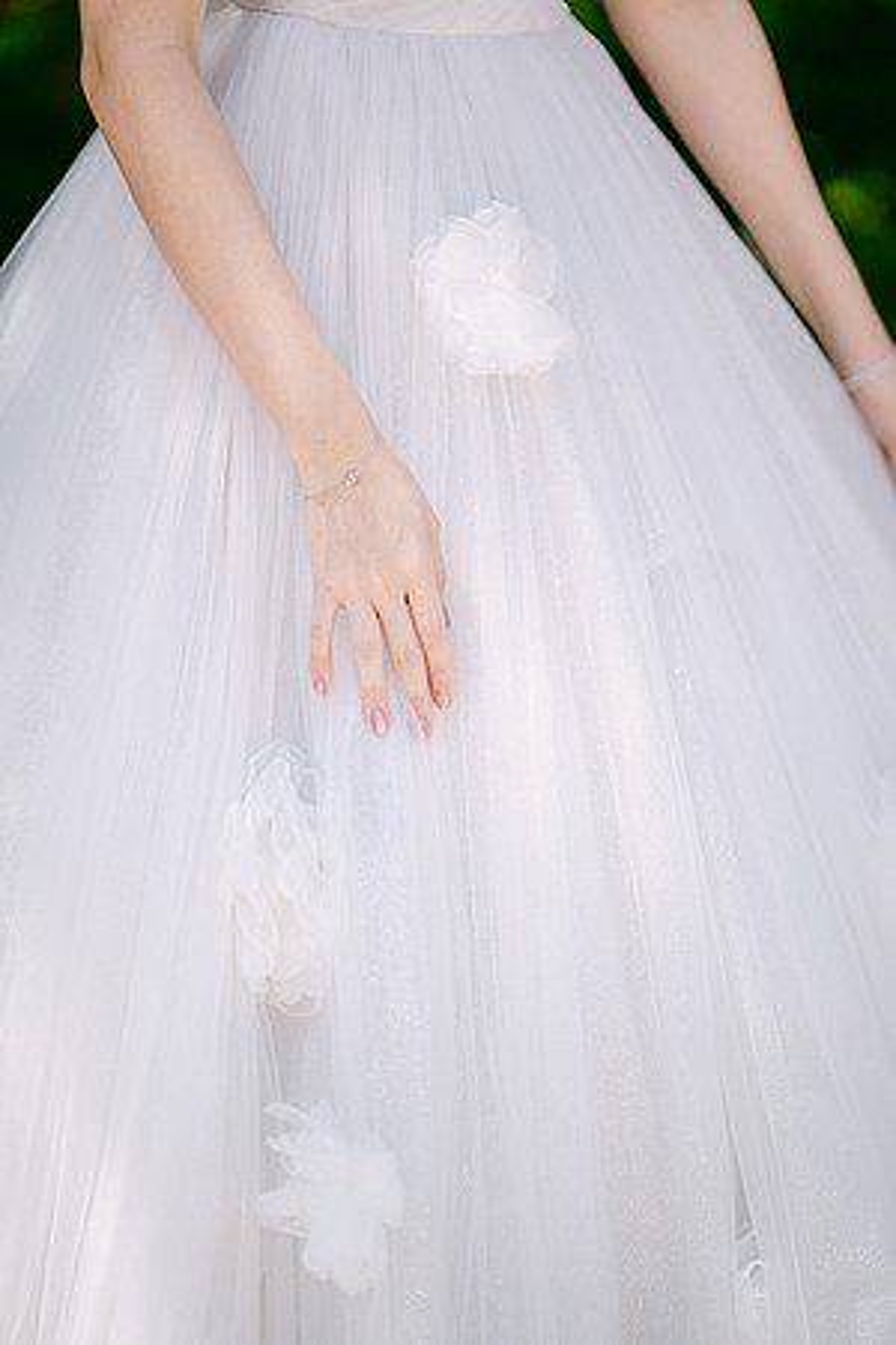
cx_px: 448
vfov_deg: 19.5
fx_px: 3920
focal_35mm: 105
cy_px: 672
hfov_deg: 13.0
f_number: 1.4
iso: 64
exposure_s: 1/800
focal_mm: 105
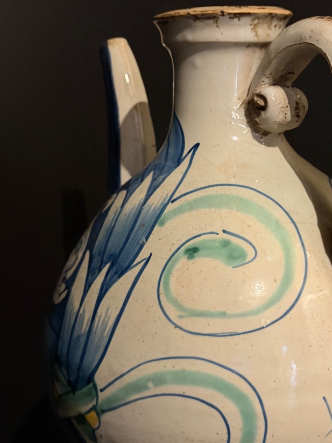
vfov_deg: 27.8
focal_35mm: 70
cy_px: 202
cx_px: 200
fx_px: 895
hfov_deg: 21.0
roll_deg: -0.1
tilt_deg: -8.4
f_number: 1.78
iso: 500
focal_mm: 6.76
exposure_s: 1/25
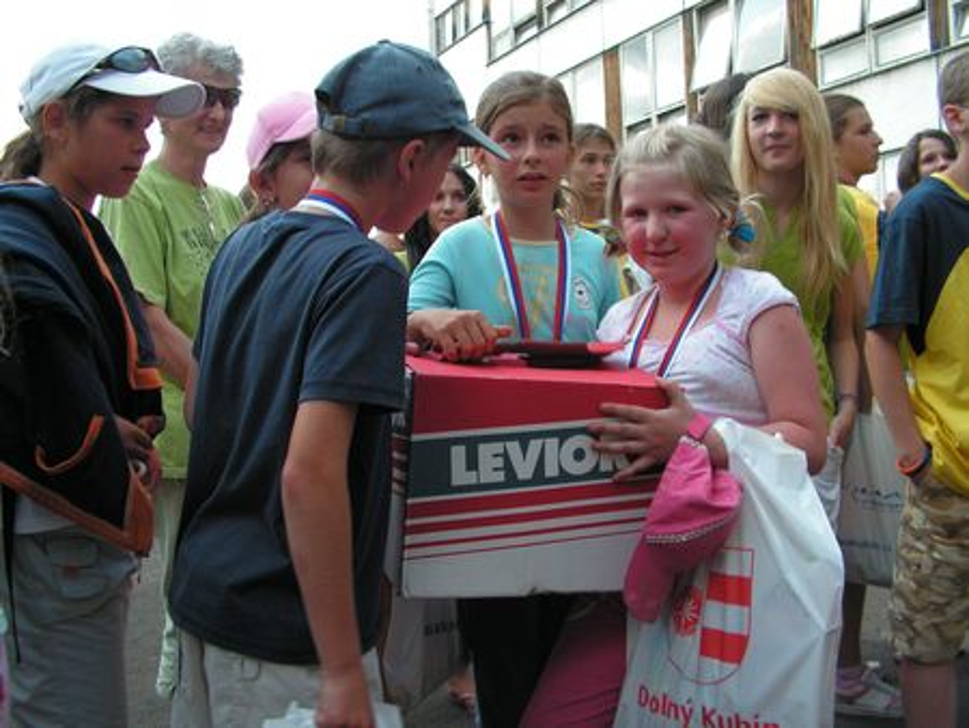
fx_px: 1008
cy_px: 364
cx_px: 484
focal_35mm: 36
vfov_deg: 39.7
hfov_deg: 51.3
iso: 50
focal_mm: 6
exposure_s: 1/80
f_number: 3.2
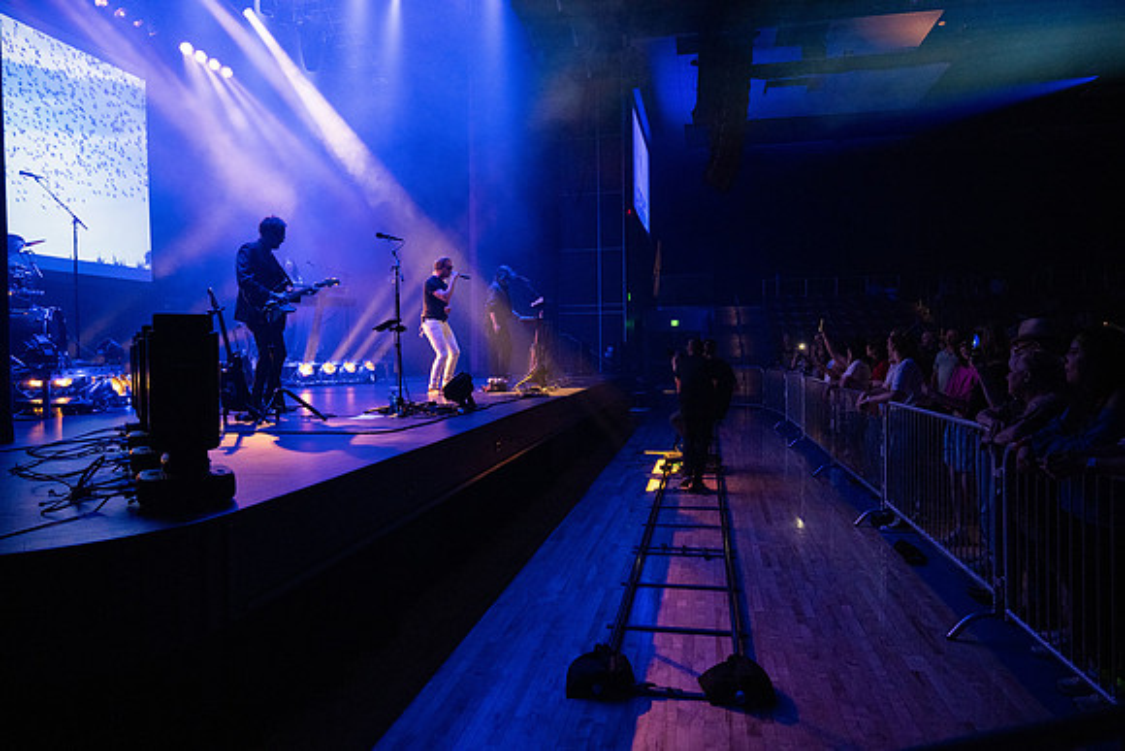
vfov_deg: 53.2
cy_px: 376
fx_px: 750
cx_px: 562
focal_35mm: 24
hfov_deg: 73.7
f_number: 4
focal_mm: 24
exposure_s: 1/200
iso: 4000
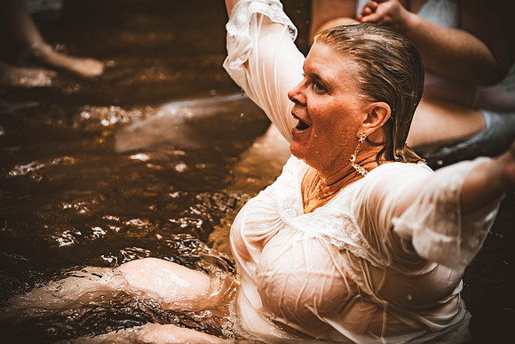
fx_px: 2218
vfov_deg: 8.9
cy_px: 172
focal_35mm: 155
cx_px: 258
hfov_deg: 13.2
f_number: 2.8
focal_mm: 155
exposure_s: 1/400
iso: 1000
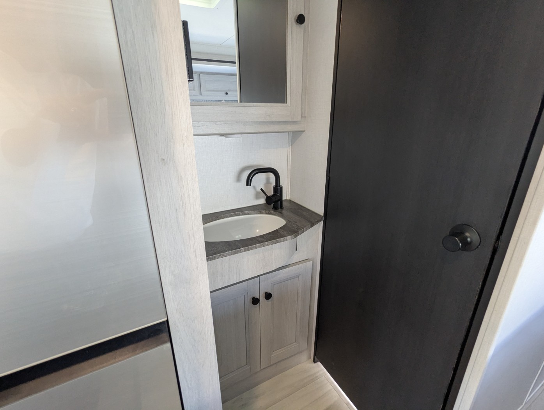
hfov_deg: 94.4
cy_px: 205
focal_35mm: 16
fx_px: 252
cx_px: 272
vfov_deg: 78.2
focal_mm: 2.35
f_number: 2.2
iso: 317
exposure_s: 1/40.2
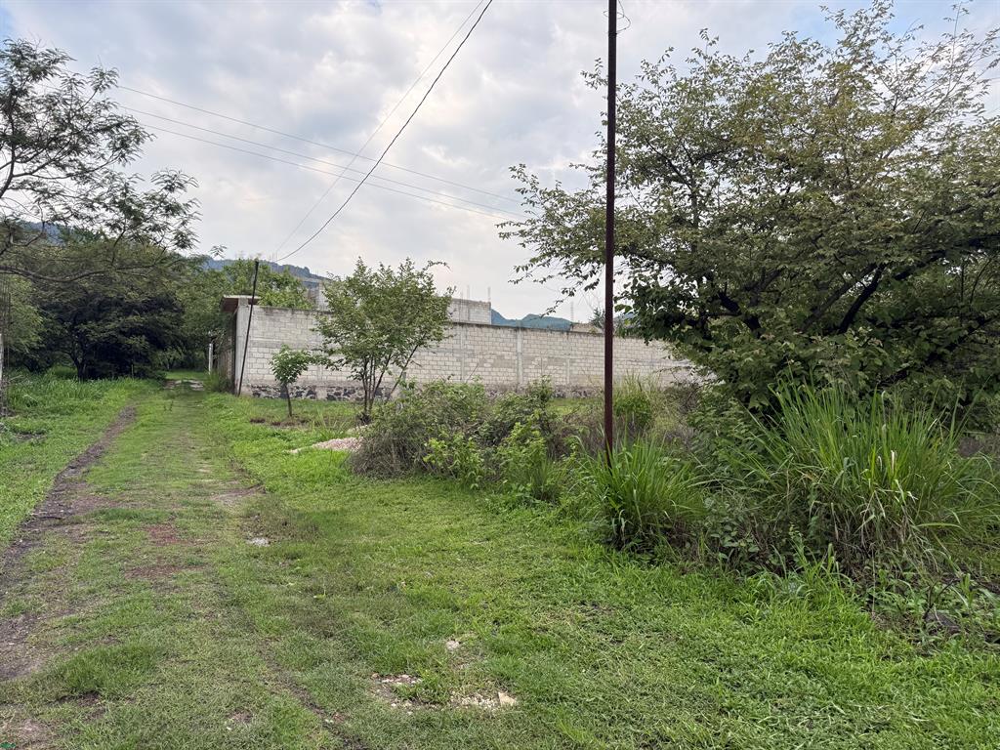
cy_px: 375
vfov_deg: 56.8
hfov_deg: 71.6
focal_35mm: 24
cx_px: 500
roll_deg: -0.7
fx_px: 693
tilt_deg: +2.3
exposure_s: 1/1292
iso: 80
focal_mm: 6.76
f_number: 1.78
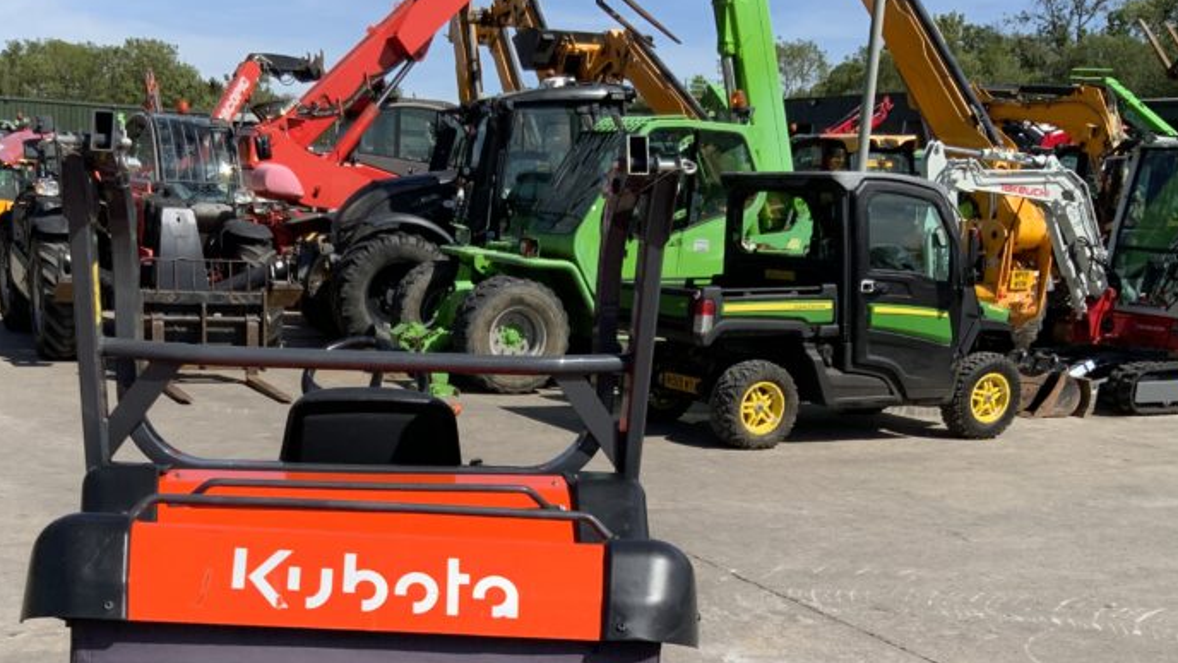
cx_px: 483
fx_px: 1468
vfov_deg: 24.6
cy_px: 610
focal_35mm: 47
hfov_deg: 43.5
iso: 16
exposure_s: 1/1848
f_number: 1.8
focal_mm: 3
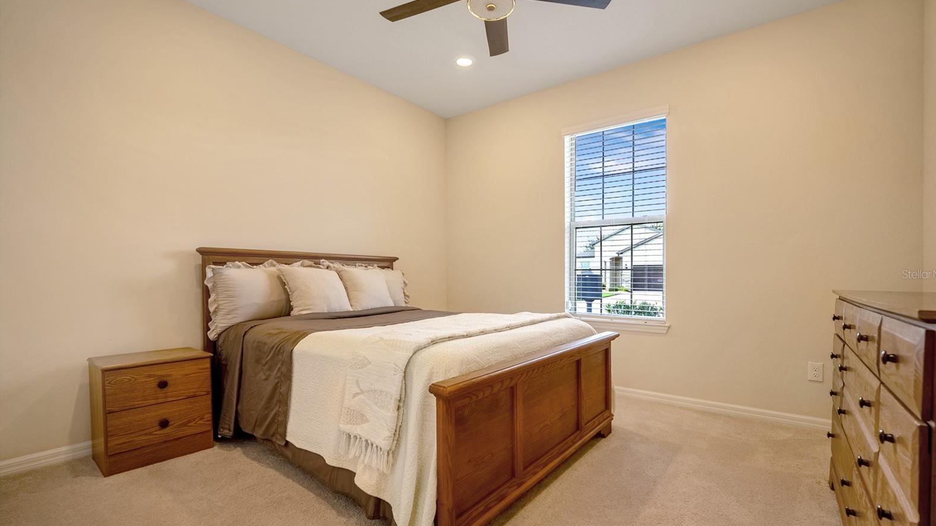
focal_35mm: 15
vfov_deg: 70.5
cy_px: 274
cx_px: 477
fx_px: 372
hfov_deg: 103.0
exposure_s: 1/4000
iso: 800
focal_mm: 14
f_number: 4.5
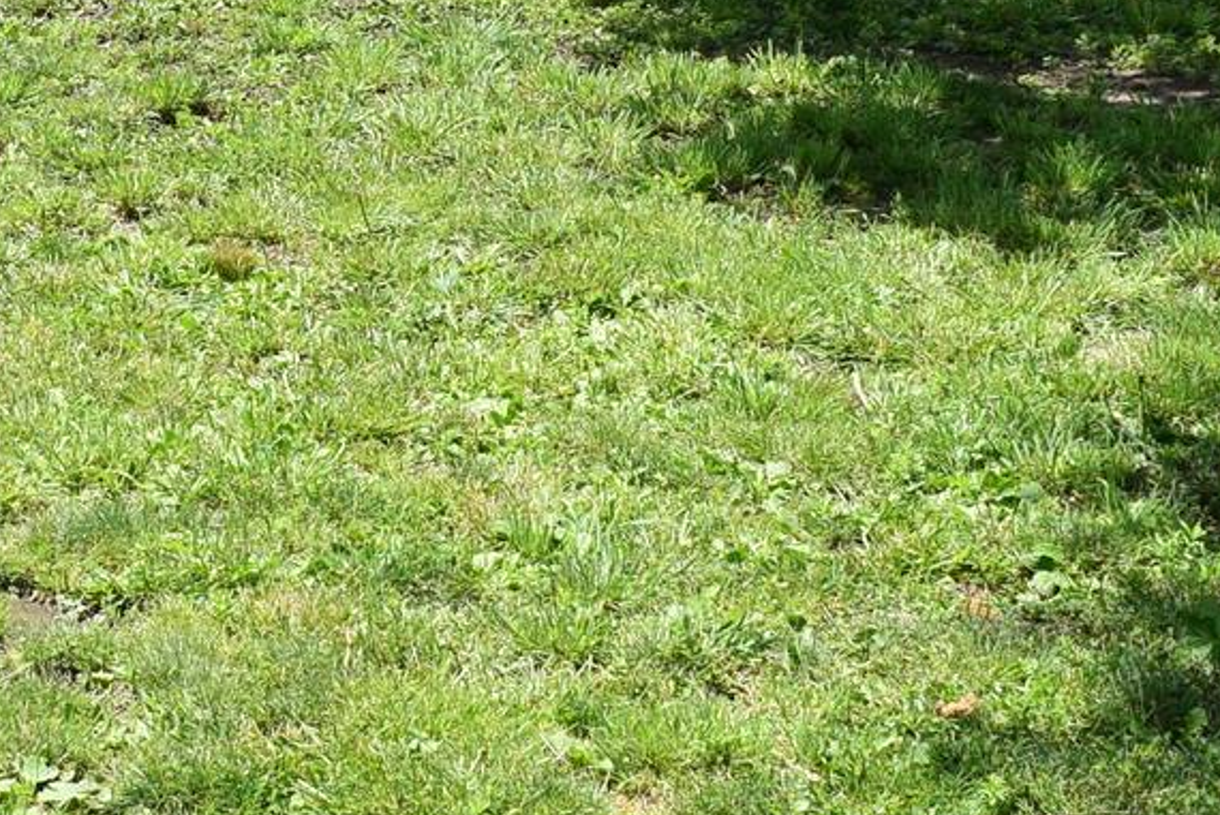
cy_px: -24
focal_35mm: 97
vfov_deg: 13.9
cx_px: 112
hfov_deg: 20.6
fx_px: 3290
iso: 250
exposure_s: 1/400
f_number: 10
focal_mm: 18
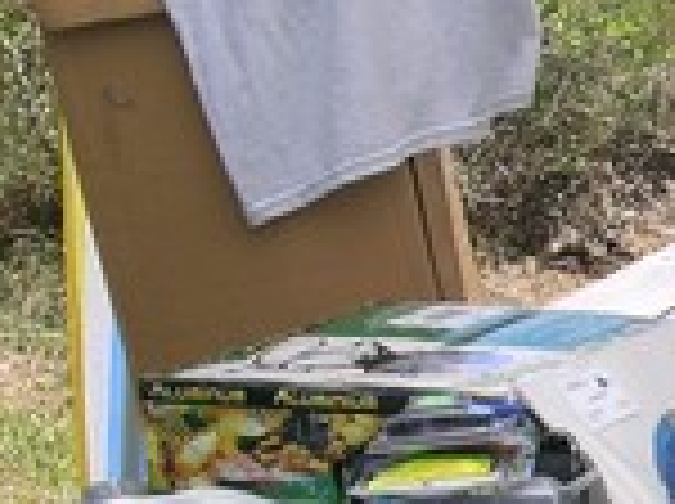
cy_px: 608
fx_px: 4166
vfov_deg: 6.9
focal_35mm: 214
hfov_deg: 8.9
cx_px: 1184
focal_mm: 10.3
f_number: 6.1
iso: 50
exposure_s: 1/194
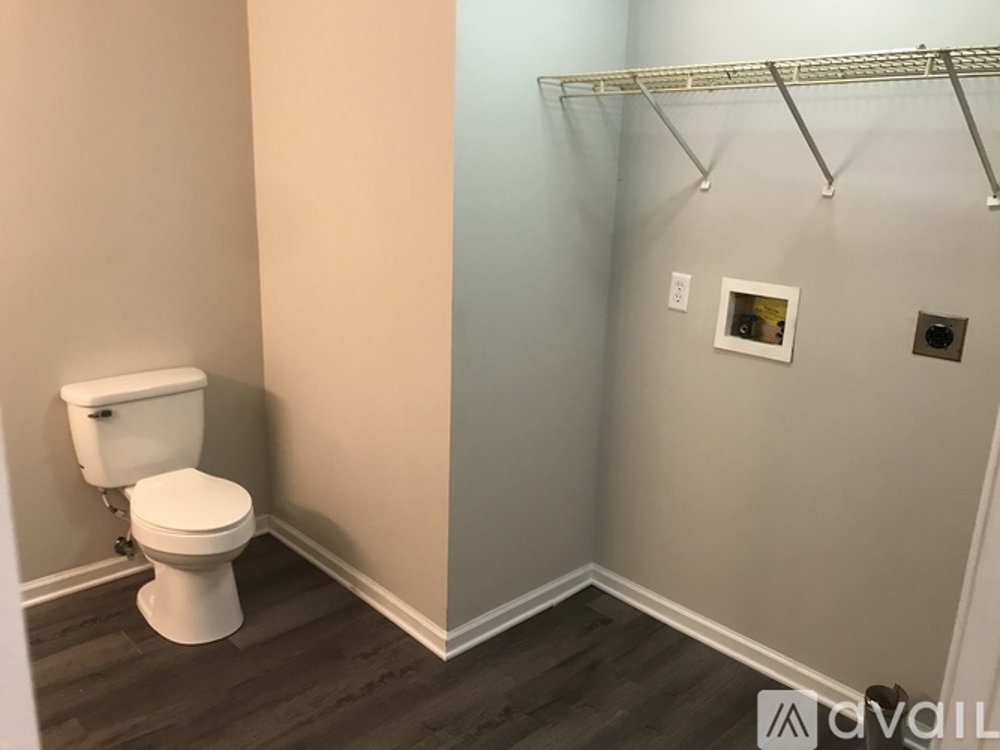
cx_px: 500
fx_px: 809
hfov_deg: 63.5
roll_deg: -2.5
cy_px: 375
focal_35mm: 28
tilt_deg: -14.3
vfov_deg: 49.7
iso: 50
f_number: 1.8
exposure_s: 1/15
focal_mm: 3.99
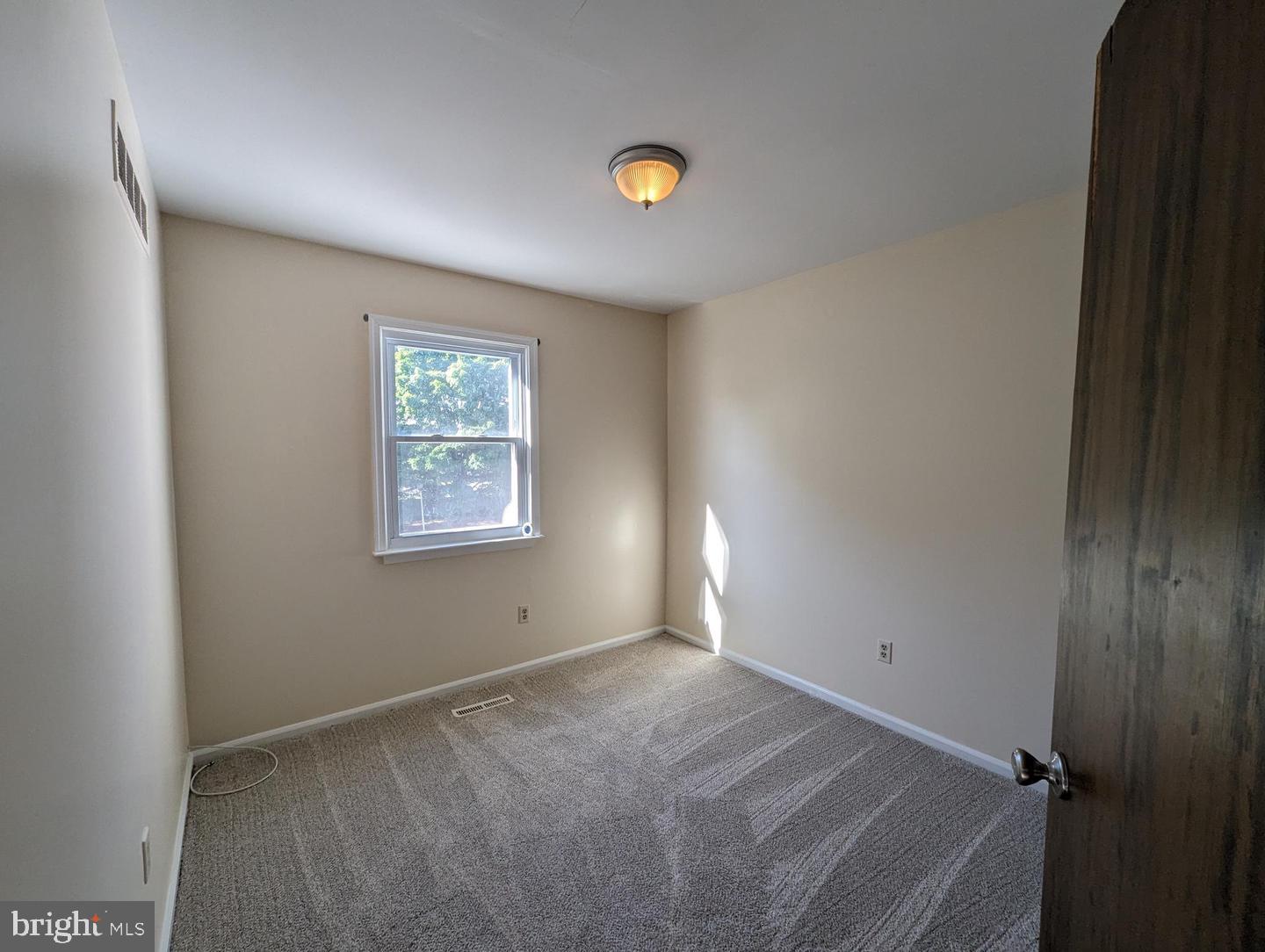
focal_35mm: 13
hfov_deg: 106.1
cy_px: 476
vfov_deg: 90.1
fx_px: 476
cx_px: 632
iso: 71
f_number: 2.2
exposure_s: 1/120
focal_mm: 1.95
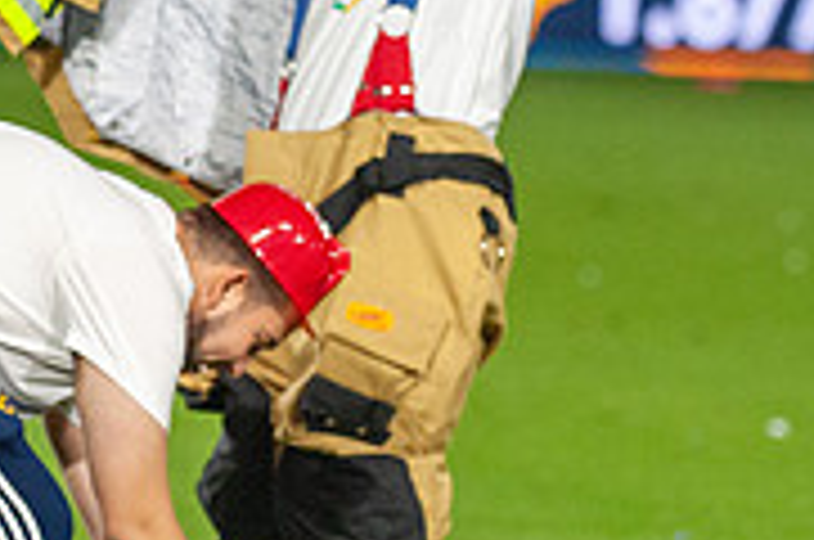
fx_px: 9412
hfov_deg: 5.0
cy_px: 108
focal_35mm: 417
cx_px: 288
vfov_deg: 3.3
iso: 3200
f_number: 2.8
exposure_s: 1/2500
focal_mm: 130
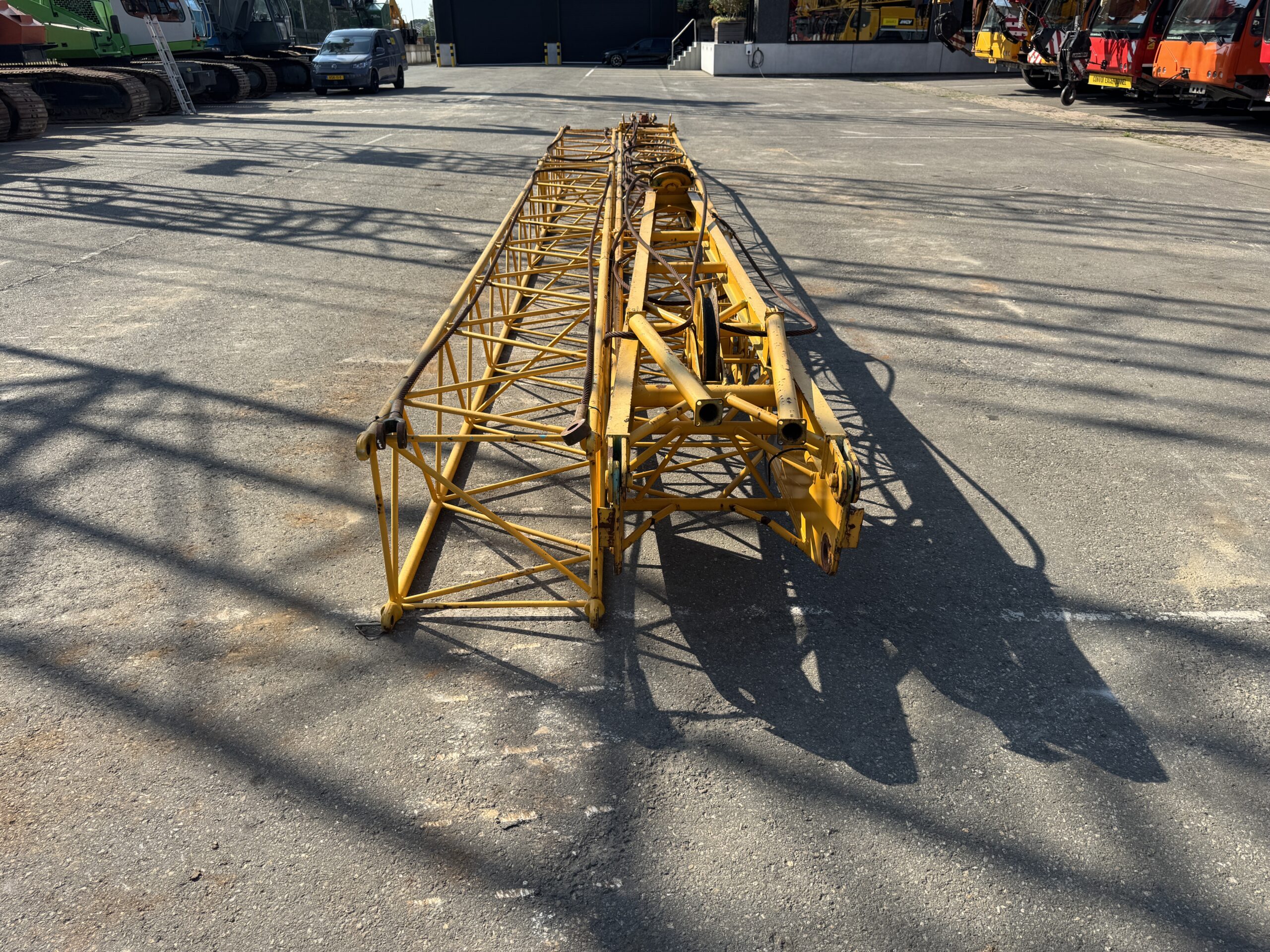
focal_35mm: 24
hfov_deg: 71.6
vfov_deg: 56.8
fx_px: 881
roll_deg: +1.2
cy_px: 476
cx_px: 635
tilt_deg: -25.7
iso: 80
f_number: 1.78
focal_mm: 6.76
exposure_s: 1/2415
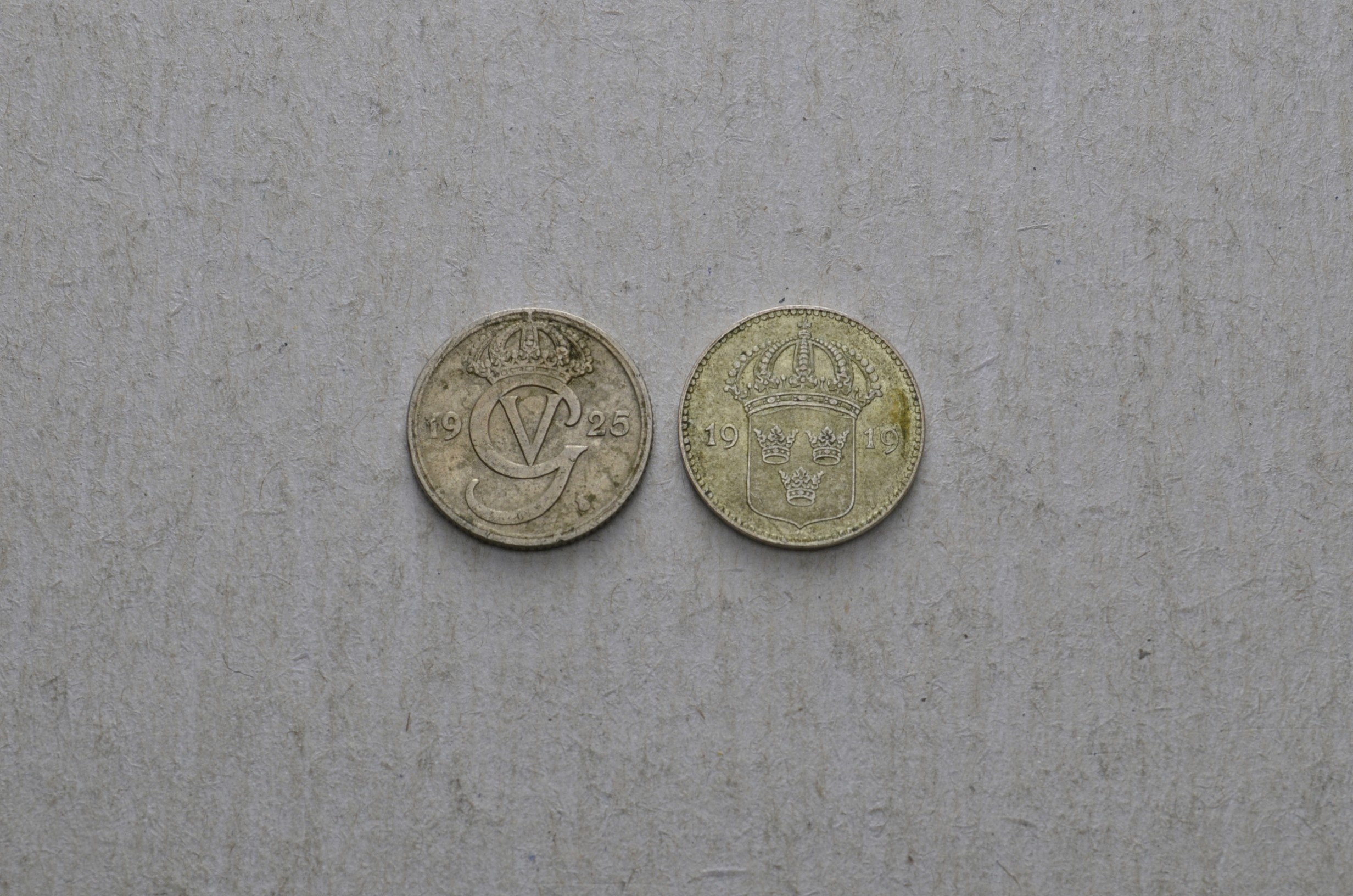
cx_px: 676
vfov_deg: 16.5
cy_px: 448
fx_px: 3094
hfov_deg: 24.7
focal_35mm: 82
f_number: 14
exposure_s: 1/200
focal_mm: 55
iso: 400
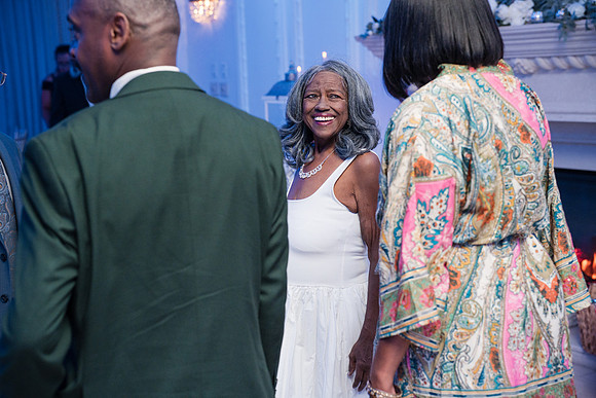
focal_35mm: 59
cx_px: 298
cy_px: 199
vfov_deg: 23.0
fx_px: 977
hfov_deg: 33.9
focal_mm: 59
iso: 3200
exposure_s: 1/250
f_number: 4
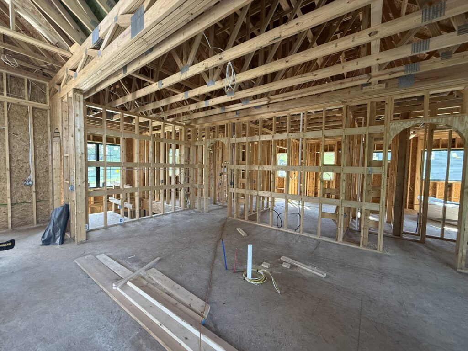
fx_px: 189
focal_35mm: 14
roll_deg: -1.0
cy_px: 176
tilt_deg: -1.9
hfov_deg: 102.1
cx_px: 234
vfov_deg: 85.7
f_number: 2.2
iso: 250
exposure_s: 1/99
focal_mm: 2.22
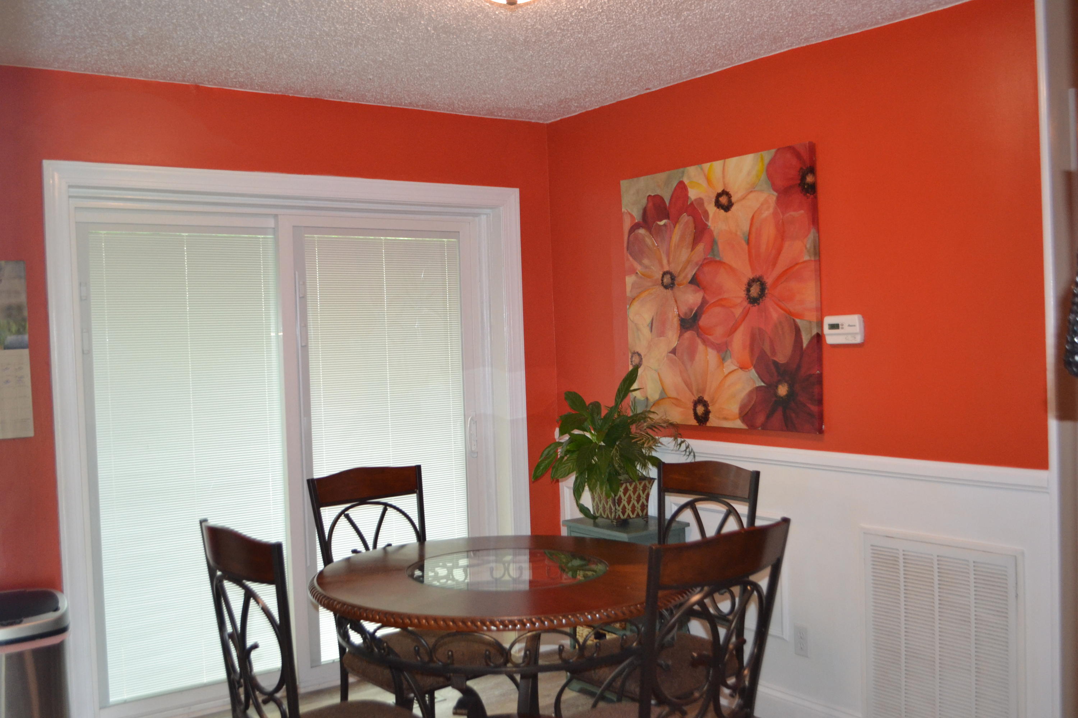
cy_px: 359
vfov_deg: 36.9
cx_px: 539
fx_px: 1078
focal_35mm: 36
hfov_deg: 53.1
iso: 1400
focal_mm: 24
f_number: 4
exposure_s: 1/60
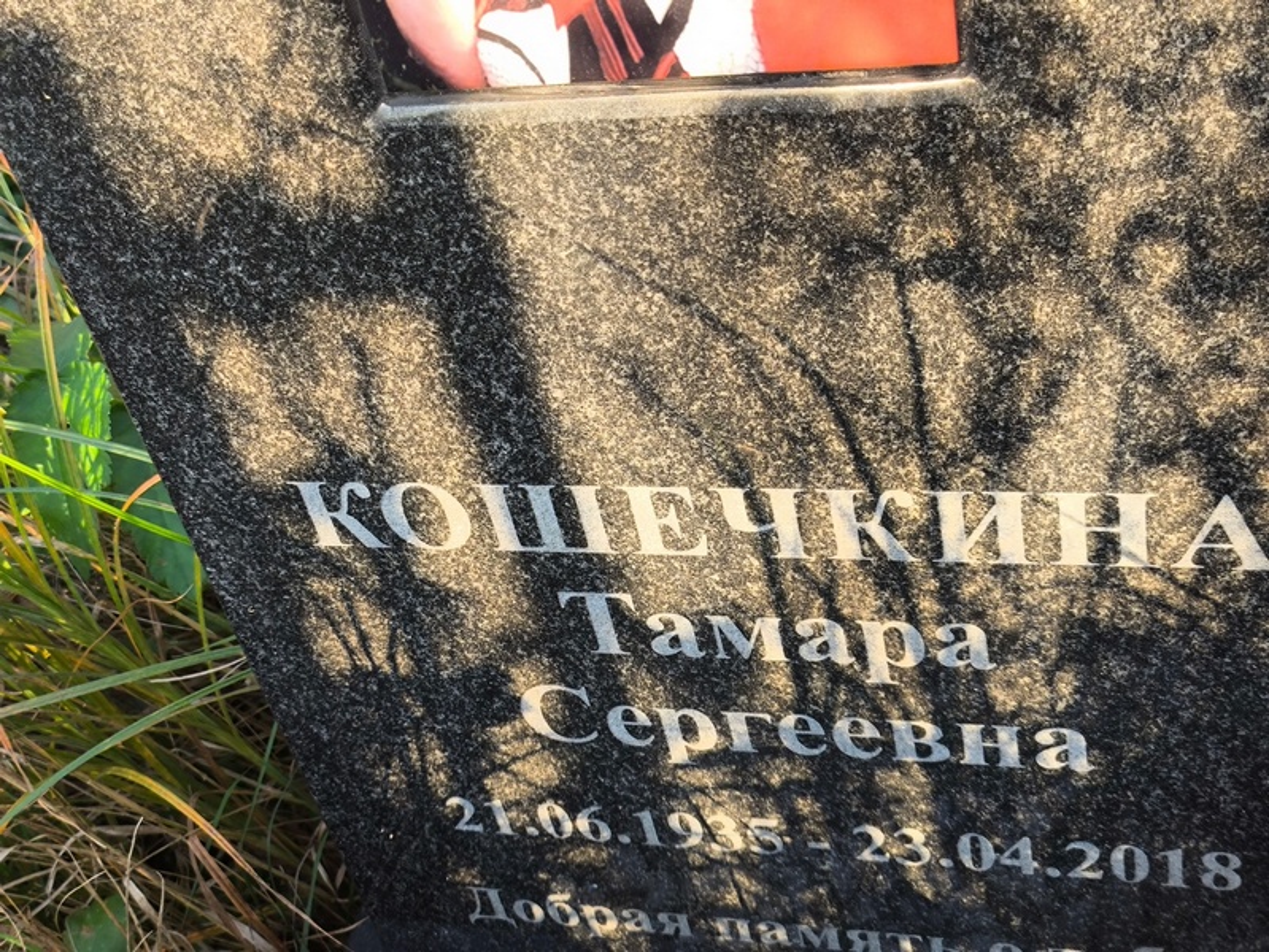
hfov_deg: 38.2
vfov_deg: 29.1
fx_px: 1834
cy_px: 476
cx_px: 634
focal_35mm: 50
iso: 50
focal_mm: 4.71
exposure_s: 1/125
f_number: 1.7
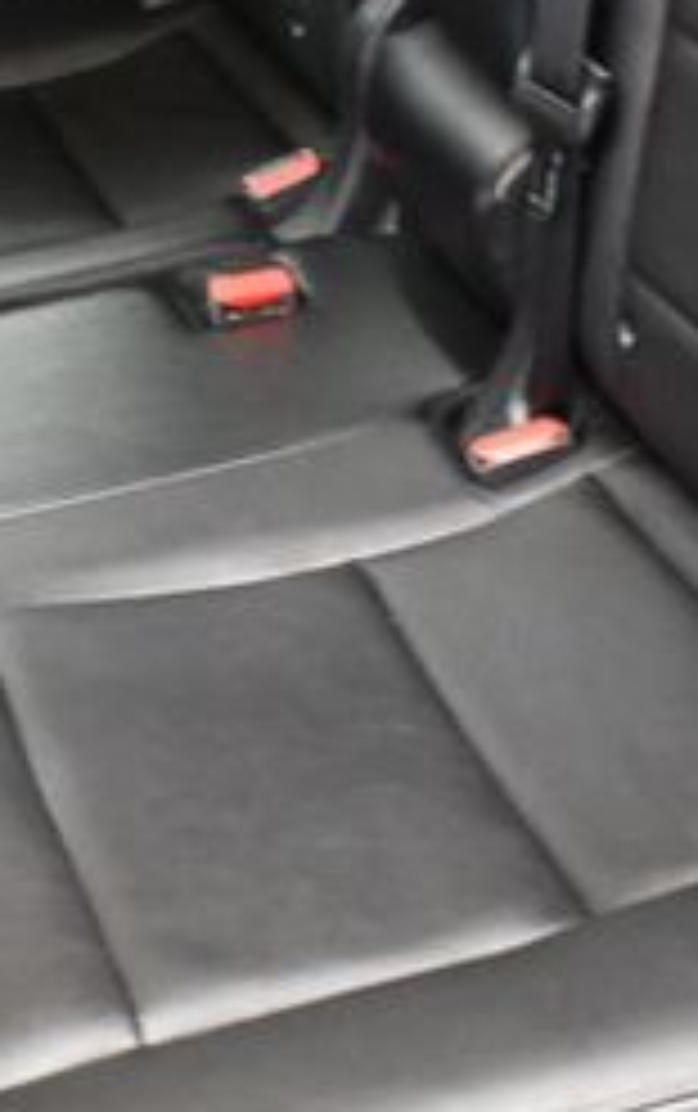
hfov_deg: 13.4
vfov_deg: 21.8
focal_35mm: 95
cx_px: -153
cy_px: 464
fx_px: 2883
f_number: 3.5
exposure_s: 1/60
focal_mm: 18
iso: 4500
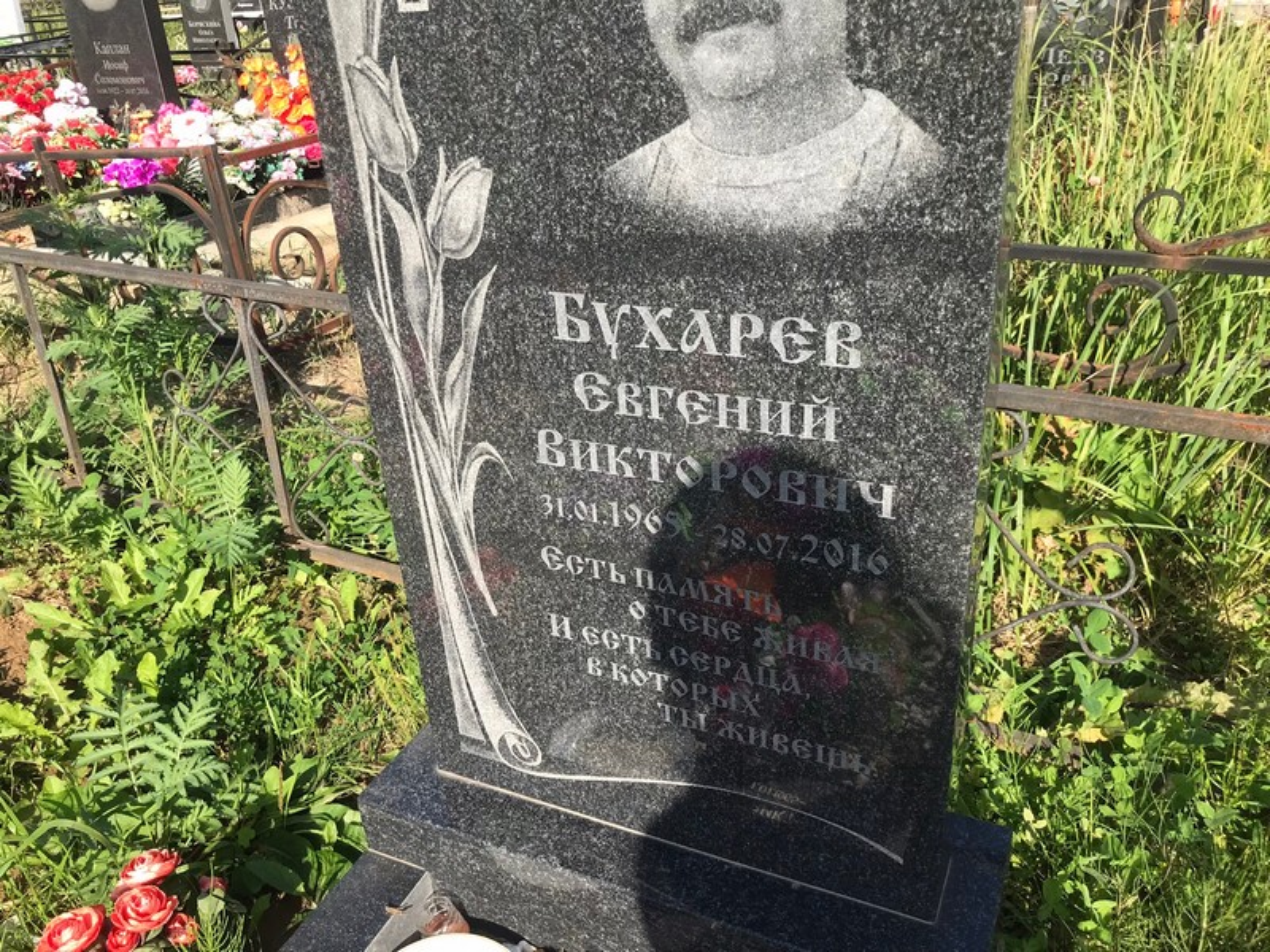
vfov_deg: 49.7
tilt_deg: -26.5
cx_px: 635
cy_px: 476
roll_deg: +4.1
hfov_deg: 63.4
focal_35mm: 28
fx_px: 1027
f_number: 1.8
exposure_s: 1/1277
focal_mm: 3.99
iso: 20
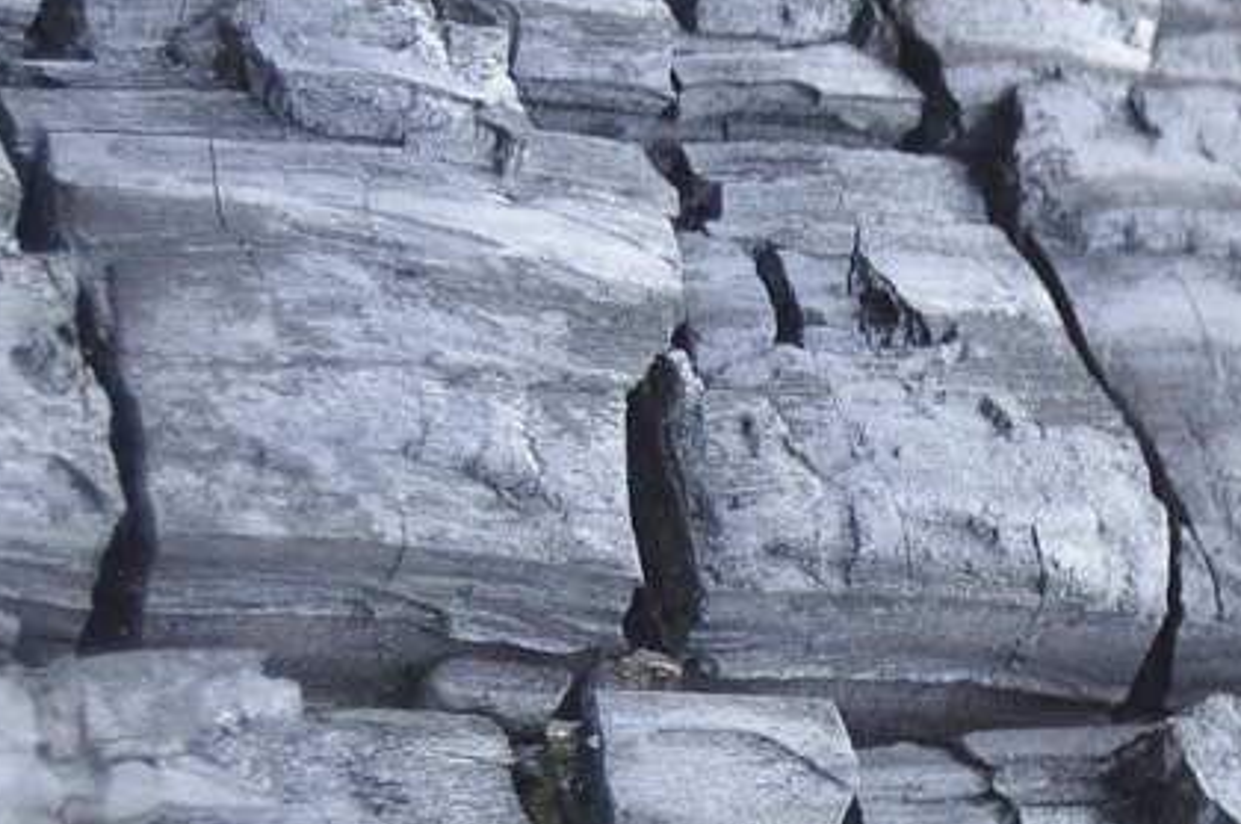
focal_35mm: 263
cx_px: 2033
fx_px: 9056
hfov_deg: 7.7
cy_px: 1403
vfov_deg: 5.2
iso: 220
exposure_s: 1/125
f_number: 5.6
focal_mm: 46
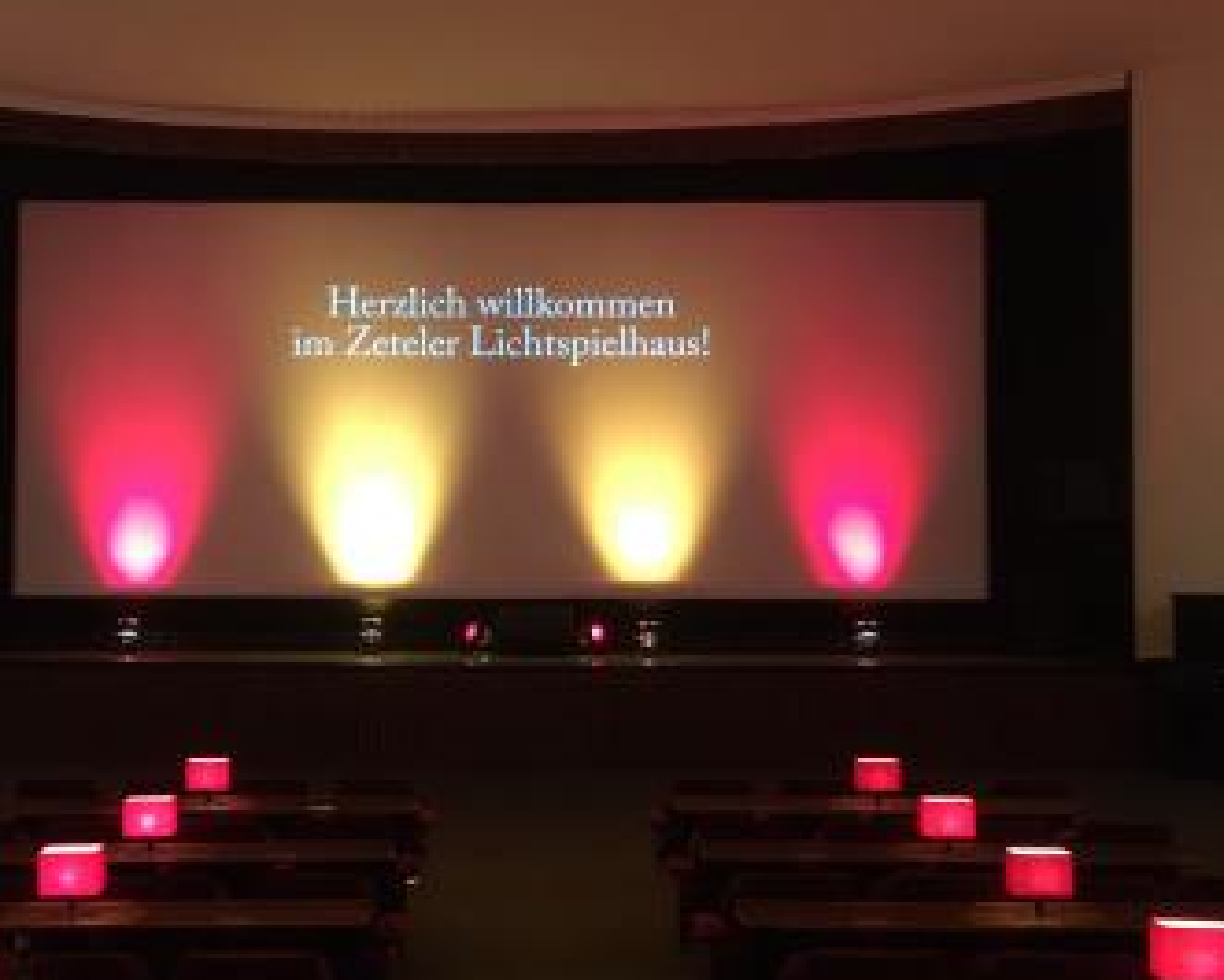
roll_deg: +0.7
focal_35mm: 36
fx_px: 1305
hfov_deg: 49.9
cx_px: 483
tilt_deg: +1.3
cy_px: 534
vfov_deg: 41.1
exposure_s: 1/17
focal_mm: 4.15
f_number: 2.2
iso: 200
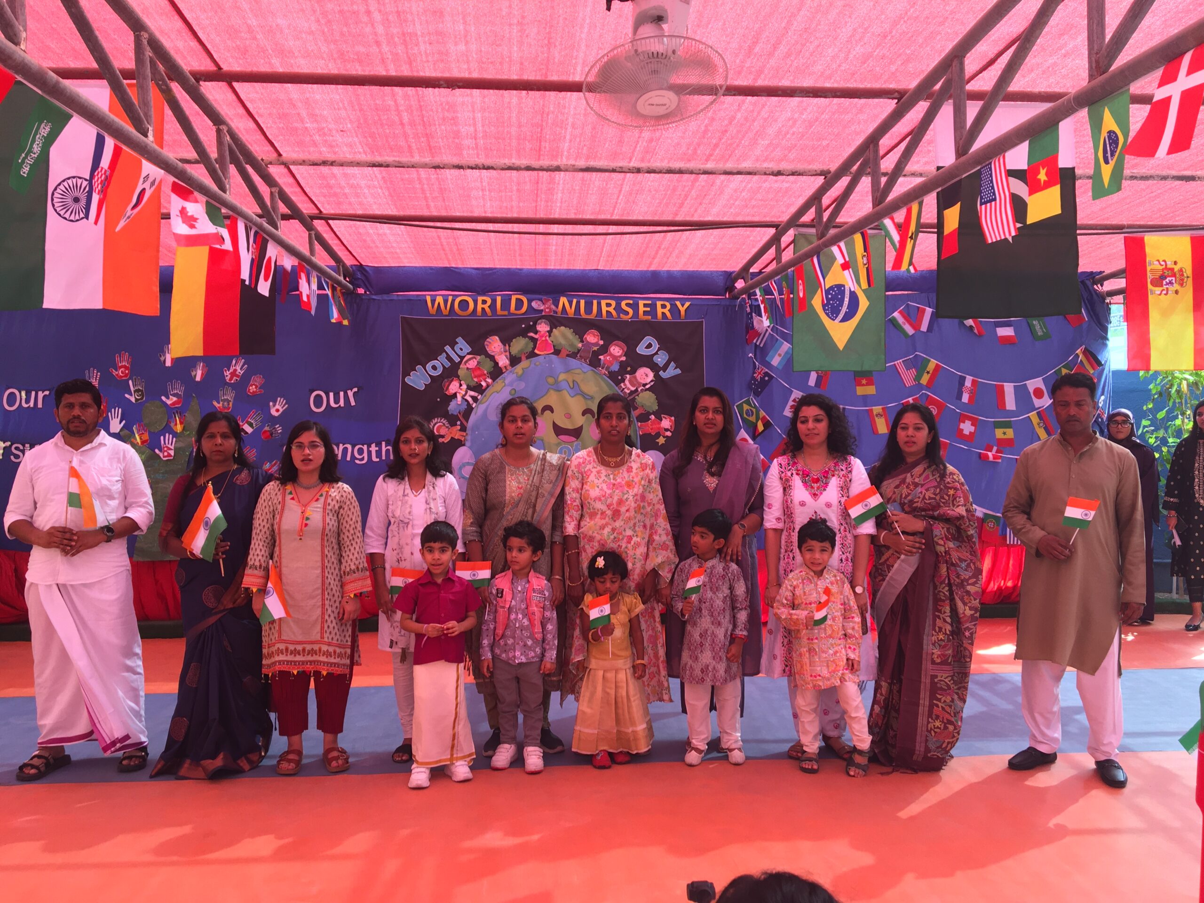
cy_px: 452
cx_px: 602
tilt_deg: -1.9
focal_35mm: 29
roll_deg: -0.3
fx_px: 1009
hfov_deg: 61.7
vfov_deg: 48.2
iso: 32
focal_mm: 4.15
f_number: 2.2
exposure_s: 1/120
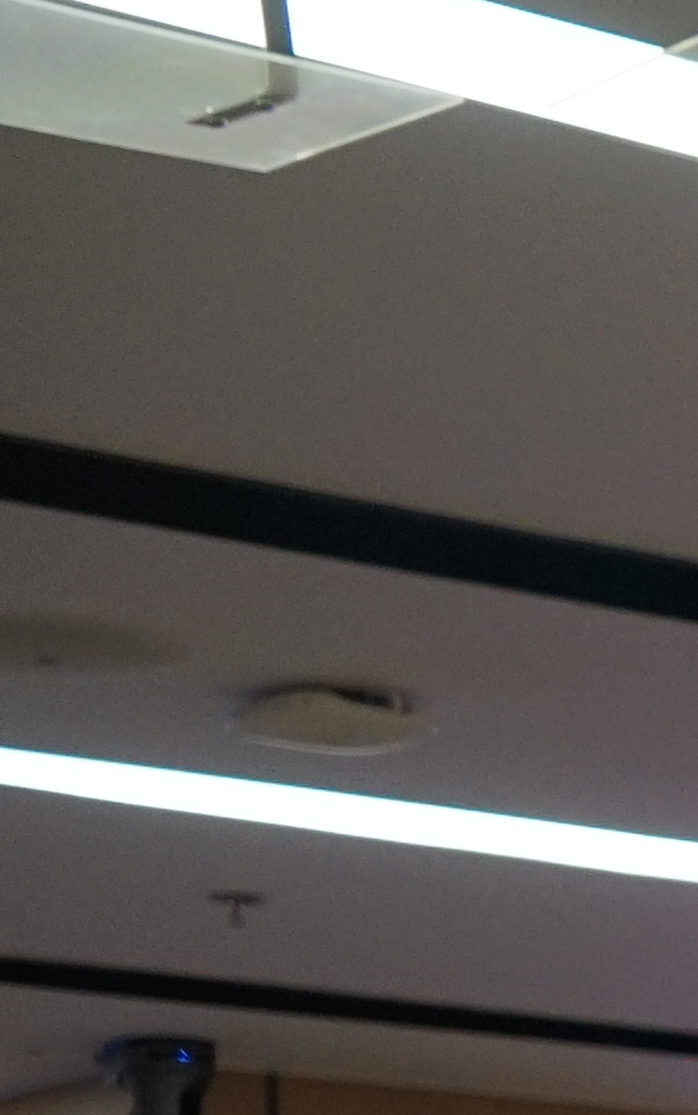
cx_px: 2883
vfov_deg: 10.1
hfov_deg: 5.7
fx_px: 5992
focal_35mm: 197
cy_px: 2011
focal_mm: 34
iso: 1000
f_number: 4
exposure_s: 1/125
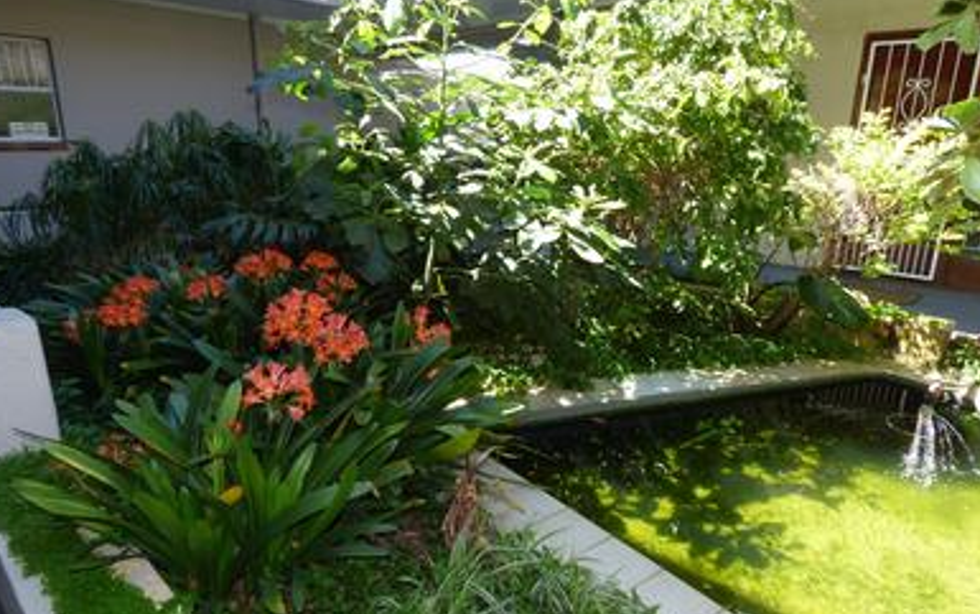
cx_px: 476
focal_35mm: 22
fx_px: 588
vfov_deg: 55.1
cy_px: 321
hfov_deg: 79.6
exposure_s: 1/50
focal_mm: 3.58
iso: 100
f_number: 4.5
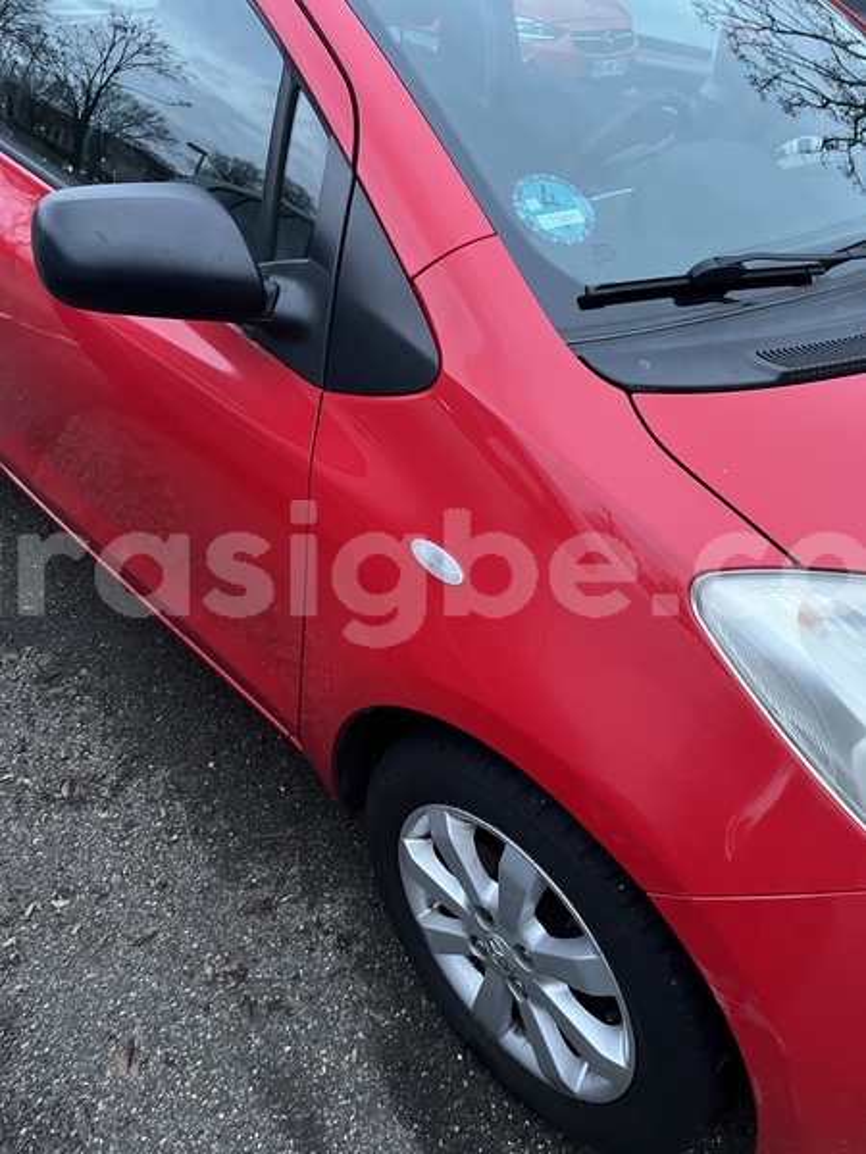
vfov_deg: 67.3
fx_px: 867
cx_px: 433
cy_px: 577
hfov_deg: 53.1
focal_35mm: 26
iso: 640
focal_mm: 5.1
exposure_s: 1/38
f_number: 1.6
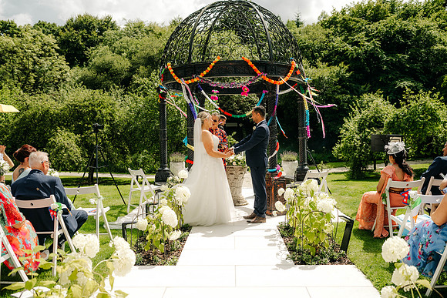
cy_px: 149
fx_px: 435
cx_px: 224
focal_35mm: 35
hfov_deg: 54.4
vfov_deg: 37.9
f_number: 3.5
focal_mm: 35
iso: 100
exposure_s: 1/1600
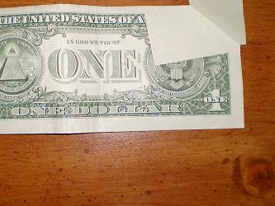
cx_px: 91
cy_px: 70
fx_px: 421
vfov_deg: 27.4
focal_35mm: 53
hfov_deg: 35.8
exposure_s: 1/30
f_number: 3.1
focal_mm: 6.3
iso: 125
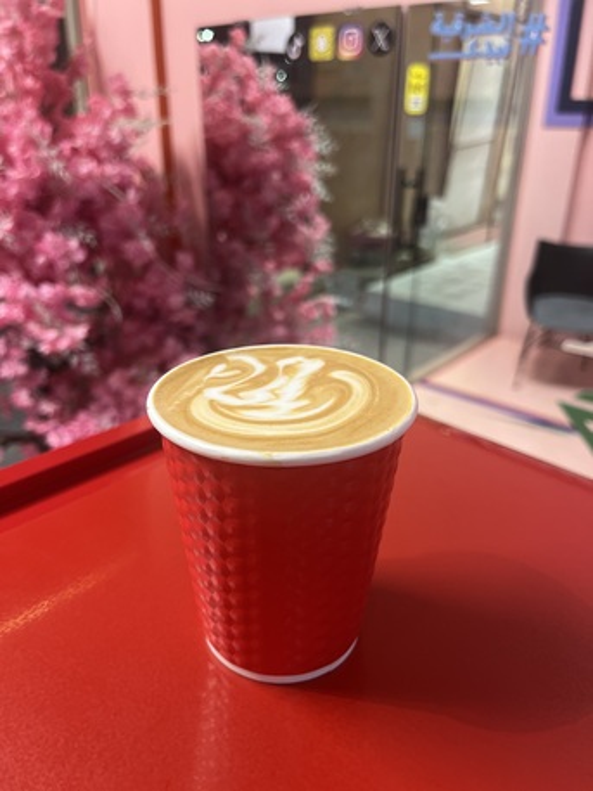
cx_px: 296
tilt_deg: -25.9
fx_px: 594
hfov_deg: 53.1
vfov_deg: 67.3
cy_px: 396
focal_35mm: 26
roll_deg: +0.6
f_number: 1.6
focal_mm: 5.1
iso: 160
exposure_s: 1/60
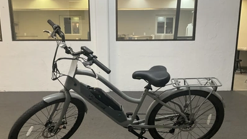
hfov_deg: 61.0
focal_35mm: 32
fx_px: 210
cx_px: 124
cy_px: 85
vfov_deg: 36.5
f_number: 1.8
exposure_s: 1/60
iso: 200
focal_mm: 3
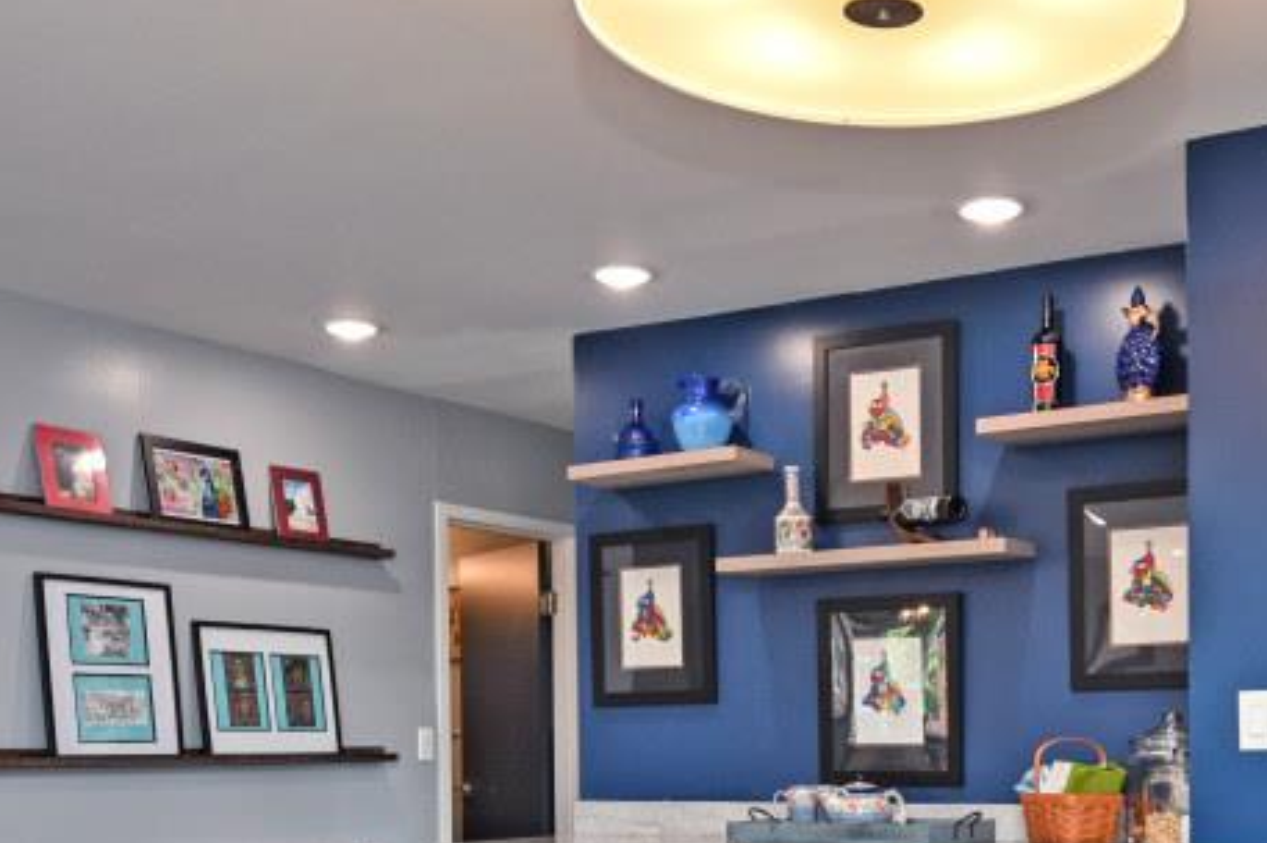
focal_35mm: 46
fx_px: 1618
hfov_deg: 41.7
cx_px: 923
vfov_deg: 28.0
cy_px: 782
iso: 320
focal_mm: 14
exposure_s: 1/60
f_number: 4
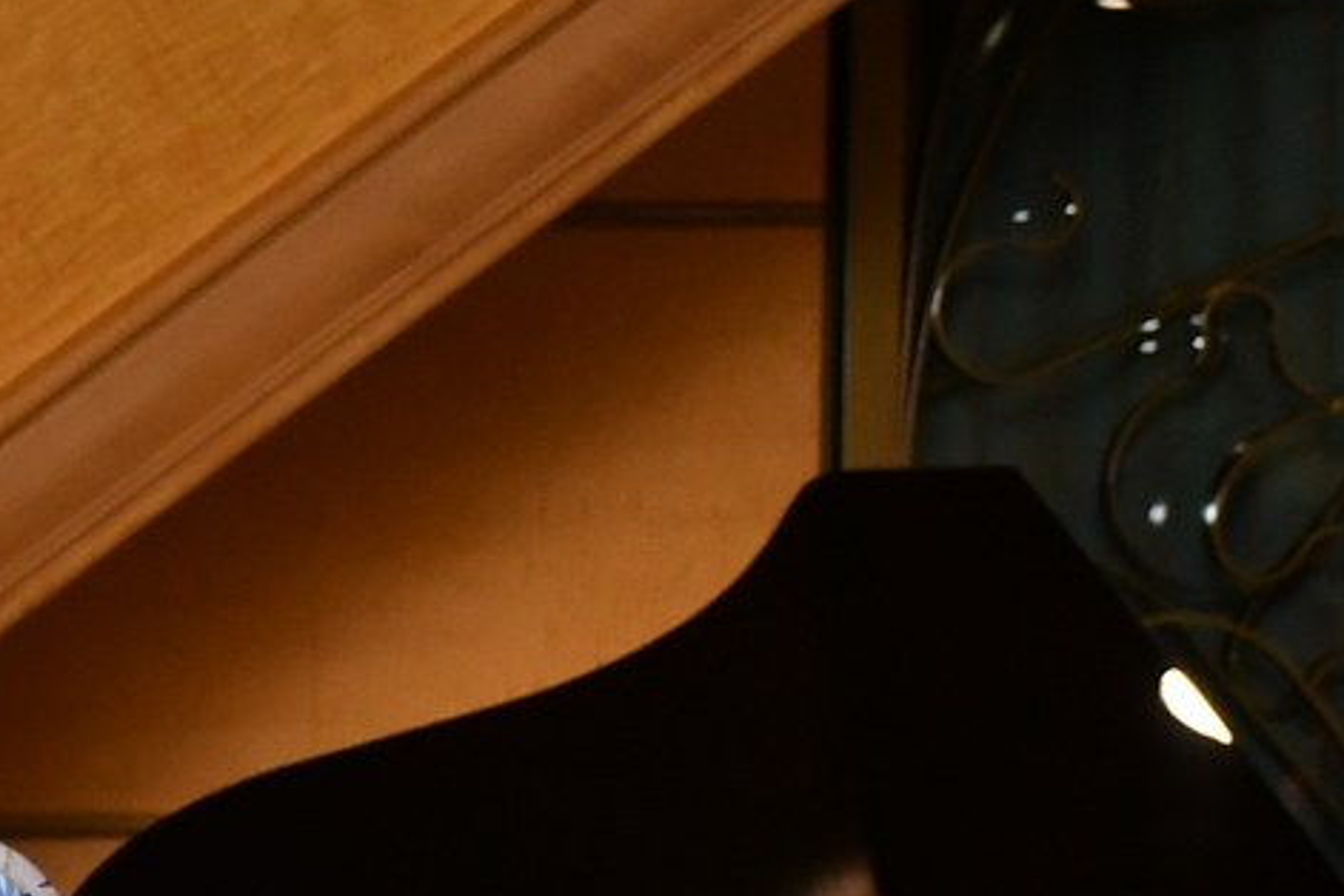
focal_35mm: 260
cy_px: 1335
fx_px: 9706
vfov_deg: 5.2
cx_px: -1712
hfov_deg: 7.5
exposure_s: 1/125
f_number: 5.6
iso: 640
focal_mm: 34
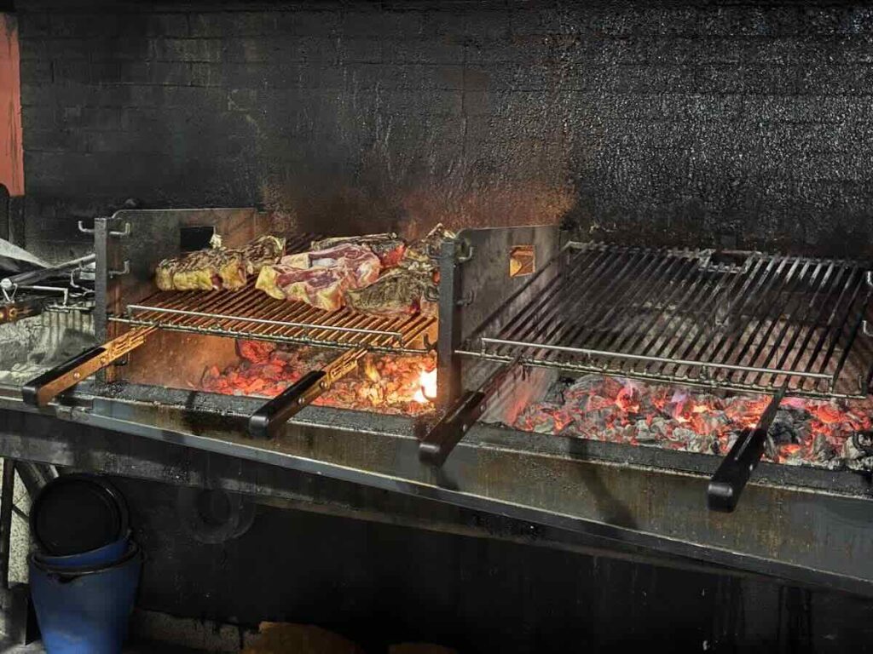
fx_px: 1311
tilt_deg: -8.8
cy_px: 327
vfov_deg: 28.0
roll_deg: -1.6
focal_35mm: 52
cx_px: 436
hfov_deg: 36.8
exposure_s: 1/6
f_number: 1.6
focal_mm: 5.96
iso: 200
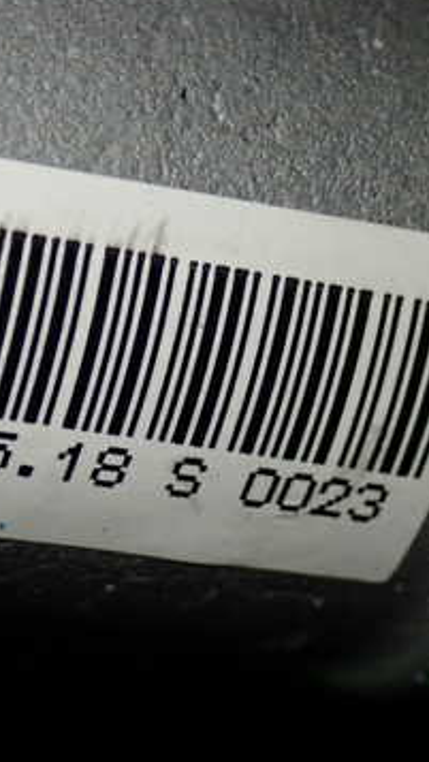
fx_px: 2627
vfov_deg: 16.5
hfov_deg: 9.3
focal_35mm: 130
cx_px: 162
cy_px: 450
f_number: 3.9
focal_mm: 12.73
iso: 320
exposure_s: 1/60
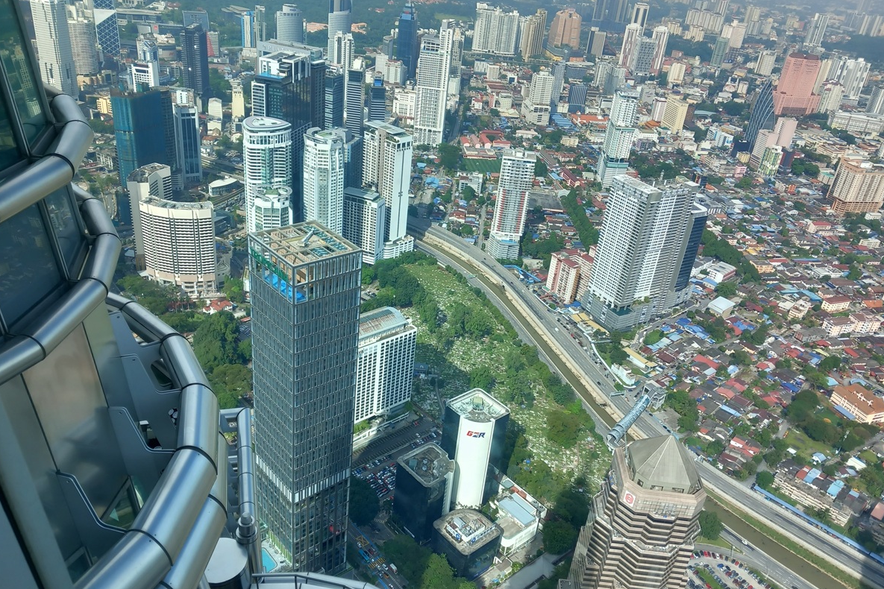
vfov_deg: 45.0
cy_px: 302
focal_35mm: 29
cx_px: 436
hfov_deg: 63.7
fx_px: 712
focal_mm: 4
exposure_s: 1/335
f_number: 1.8
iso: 20
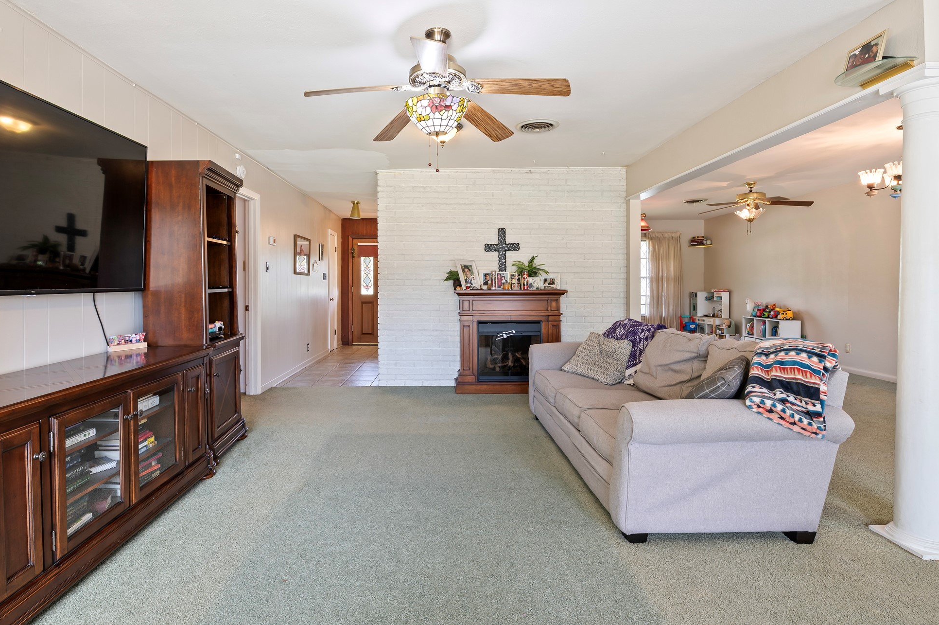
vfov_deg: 67.3
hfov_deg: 90.0
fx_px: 469
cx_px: 448
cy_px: 297
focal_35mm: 18
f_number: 6.3
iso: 125
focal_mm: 16
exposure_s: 1/2
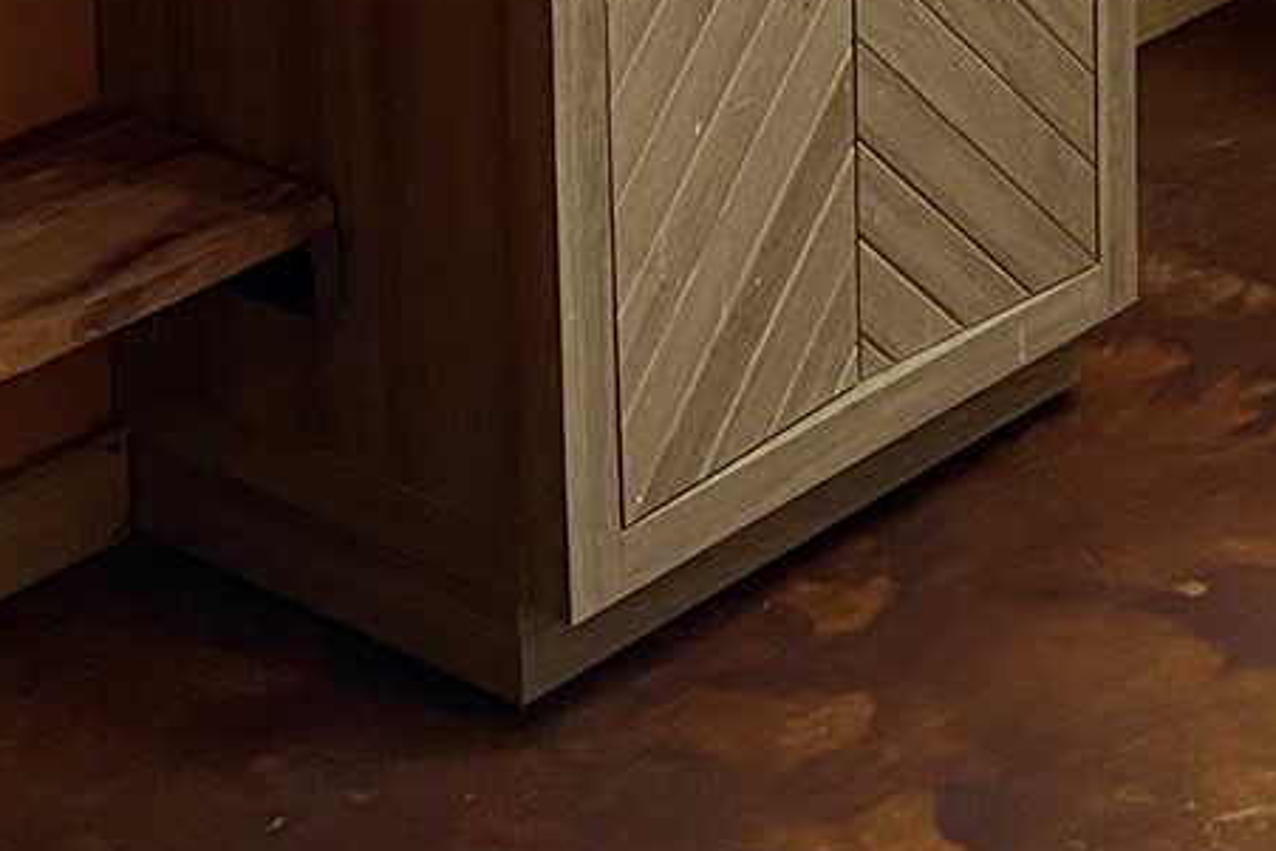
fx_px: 4077
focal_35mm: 115
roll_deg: -0.2
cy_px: -1038
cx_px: 1420
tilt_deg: -8.8
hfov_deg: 17.2
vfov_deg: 10.6
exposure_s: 1/60
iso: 100
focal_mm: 4.25
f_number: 1.8
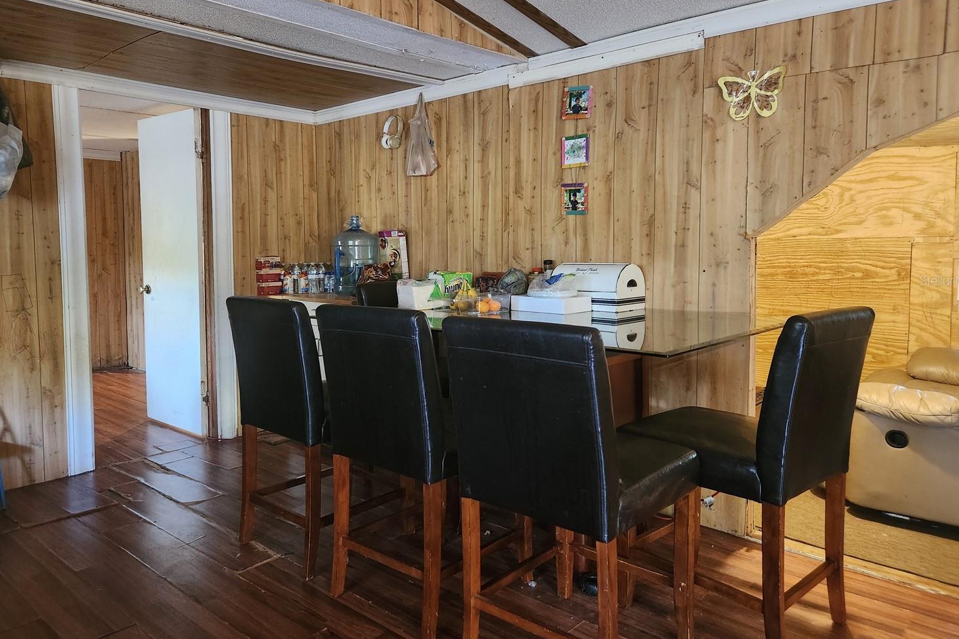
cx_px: 460
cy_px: 280
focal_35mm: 26
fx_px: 692
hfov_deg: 69.4
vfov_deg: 49.4
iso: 640
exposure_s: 1/30
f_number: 1.8
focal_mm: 5.4
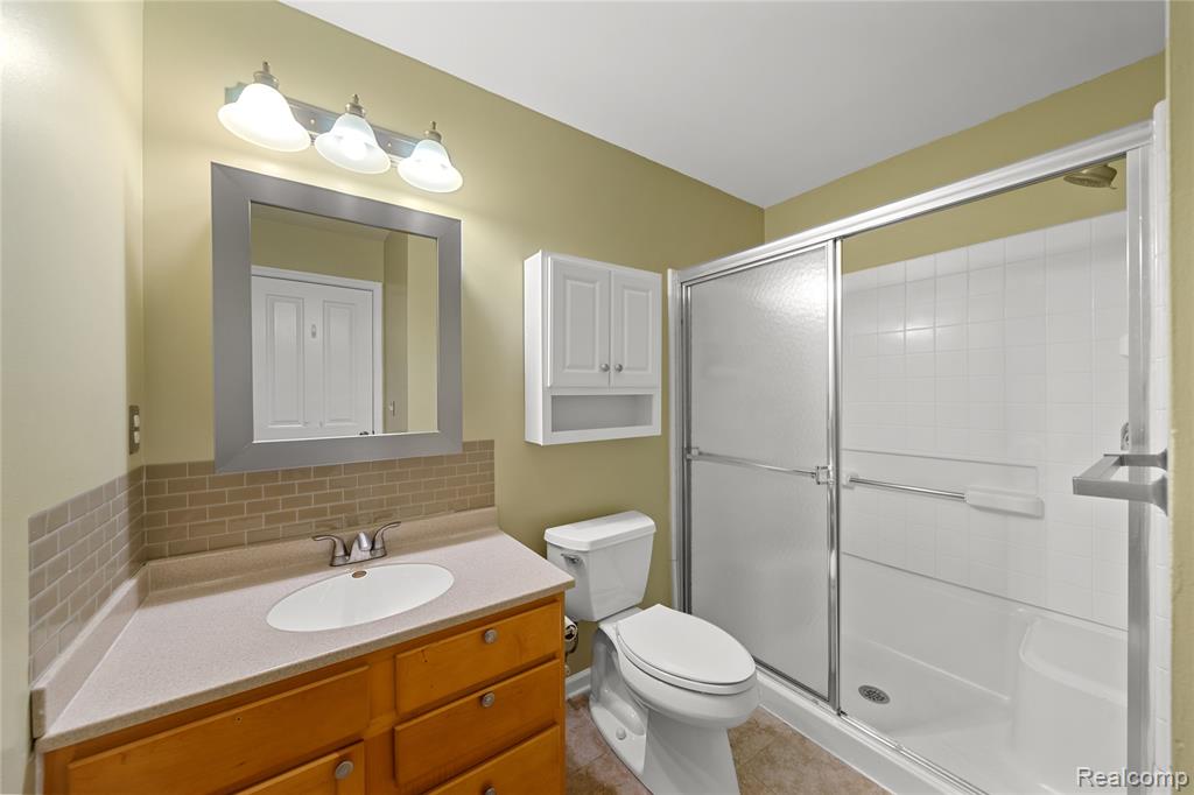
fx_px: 398
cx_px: 597
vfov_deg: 90.0
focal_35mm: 12
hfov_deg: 112.6
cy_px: 398
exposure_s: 1/1.25
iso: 250
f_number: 8
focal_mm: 12
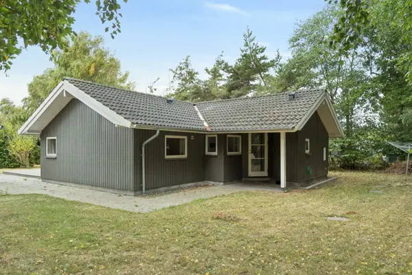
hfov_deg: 73.7
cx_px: 206
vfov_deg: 53.1
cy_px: 138
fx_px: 275
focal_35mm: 24
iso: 200
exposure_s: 1/50
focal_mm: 16
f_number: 8
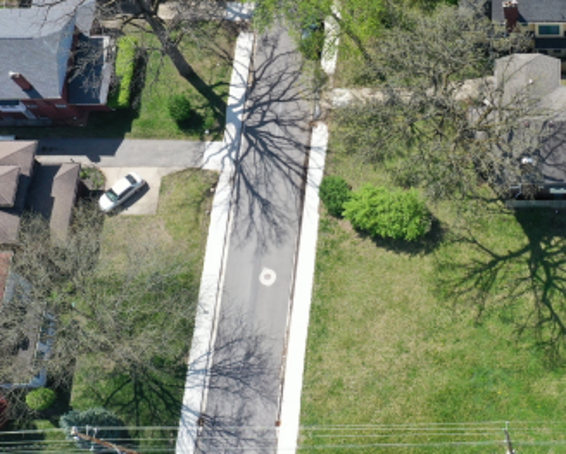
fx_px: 1006
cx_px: 545
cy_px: 185
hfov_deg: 29.6
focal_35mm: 60
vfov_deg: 25.4
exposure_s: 1/320
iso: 100
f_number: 5
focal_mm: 10.26
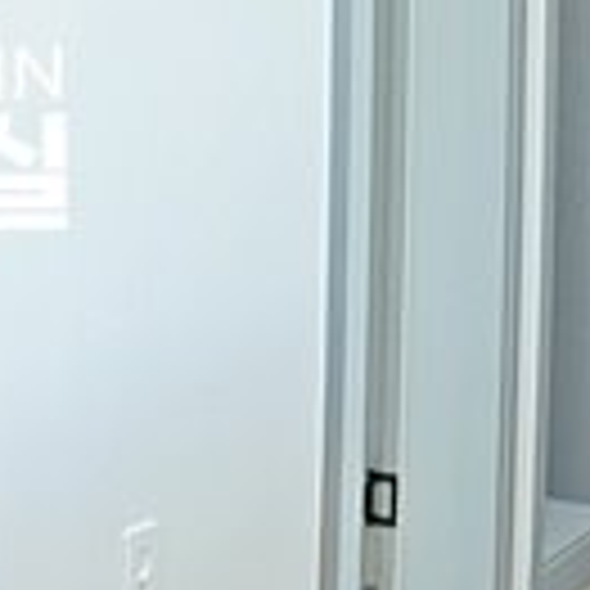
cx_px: -491
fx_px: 1697
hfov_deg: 16.4
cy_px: 106
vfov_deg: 19.5
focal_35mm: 88
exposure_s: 1/40
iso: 250
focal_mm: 17
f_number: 4
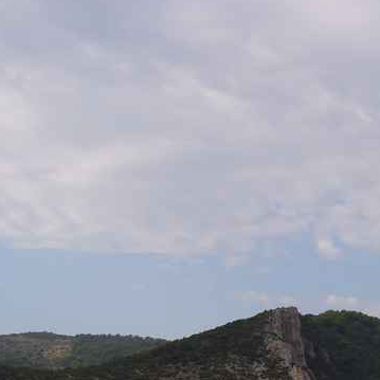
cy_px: 312
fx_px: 857
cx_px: 319
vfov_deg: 24.5
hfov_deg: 24.5
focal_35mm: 69
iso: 80
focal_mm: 5.8
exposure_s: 1/320
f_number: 5.6
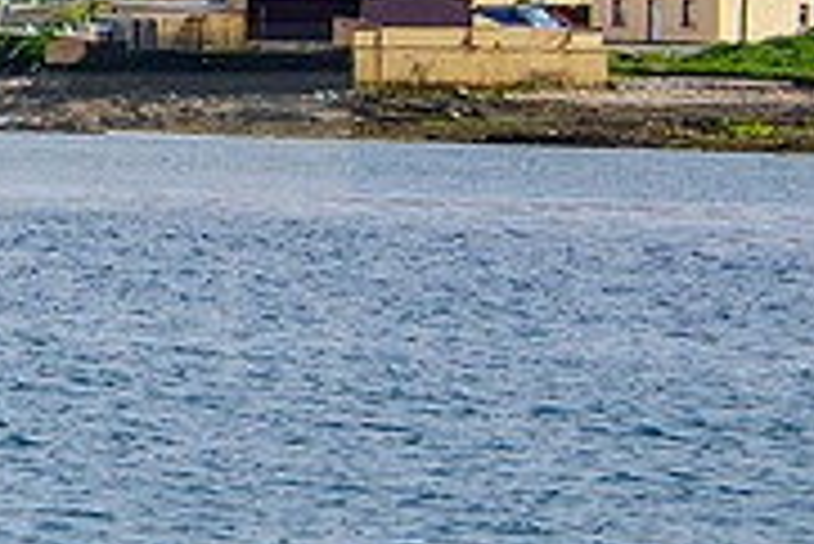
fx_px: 13215
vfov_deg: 2.4
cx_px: -848
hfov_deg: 3.5
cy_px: -48
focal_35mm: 584
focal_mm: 95
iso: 500
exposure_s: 1/320
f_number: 18
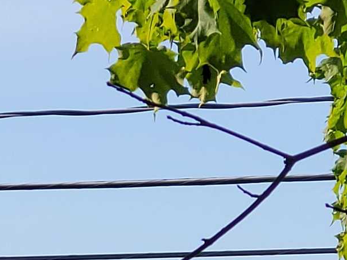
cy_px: 224
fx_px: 3838
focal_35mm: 383
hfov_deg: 5.2
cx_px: 15
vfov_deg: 3.9
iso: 25
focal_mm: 7.12
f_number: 2.4
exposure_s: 1/686
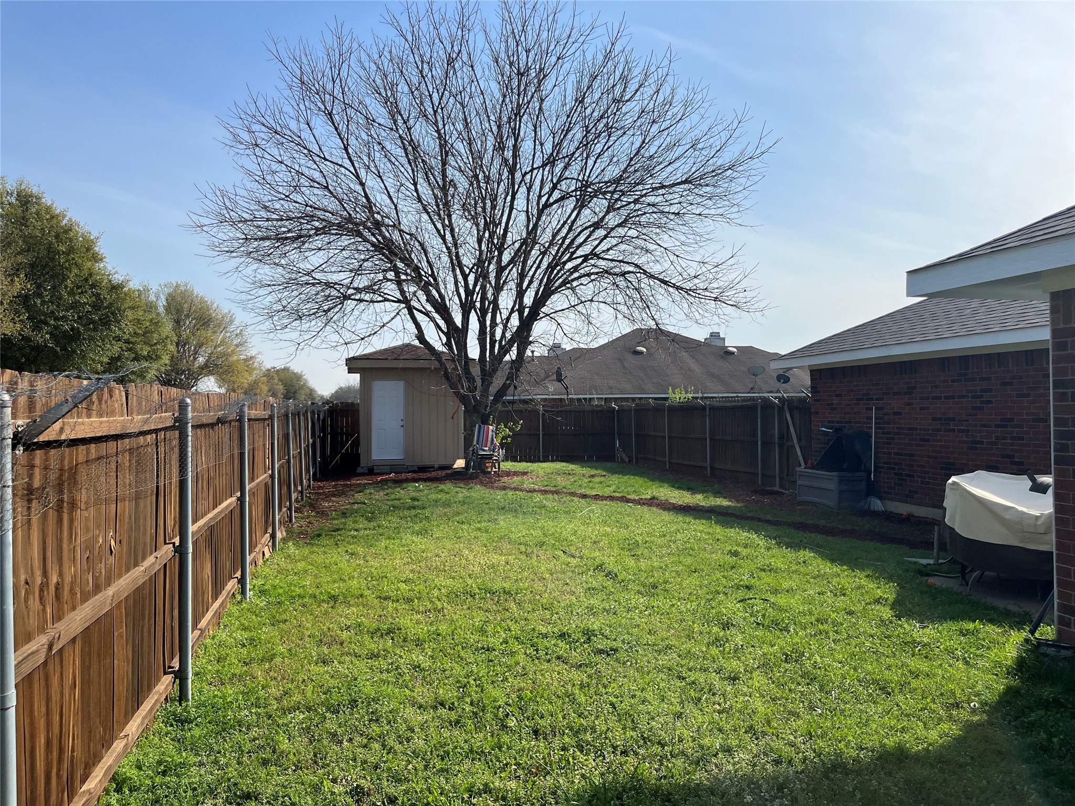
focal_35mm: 26
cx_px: 538
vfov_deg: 53.1
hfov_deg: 67.3
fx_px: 807
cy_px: 403
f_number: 1.6
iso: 50
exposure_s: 1/4149
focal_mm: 5.1
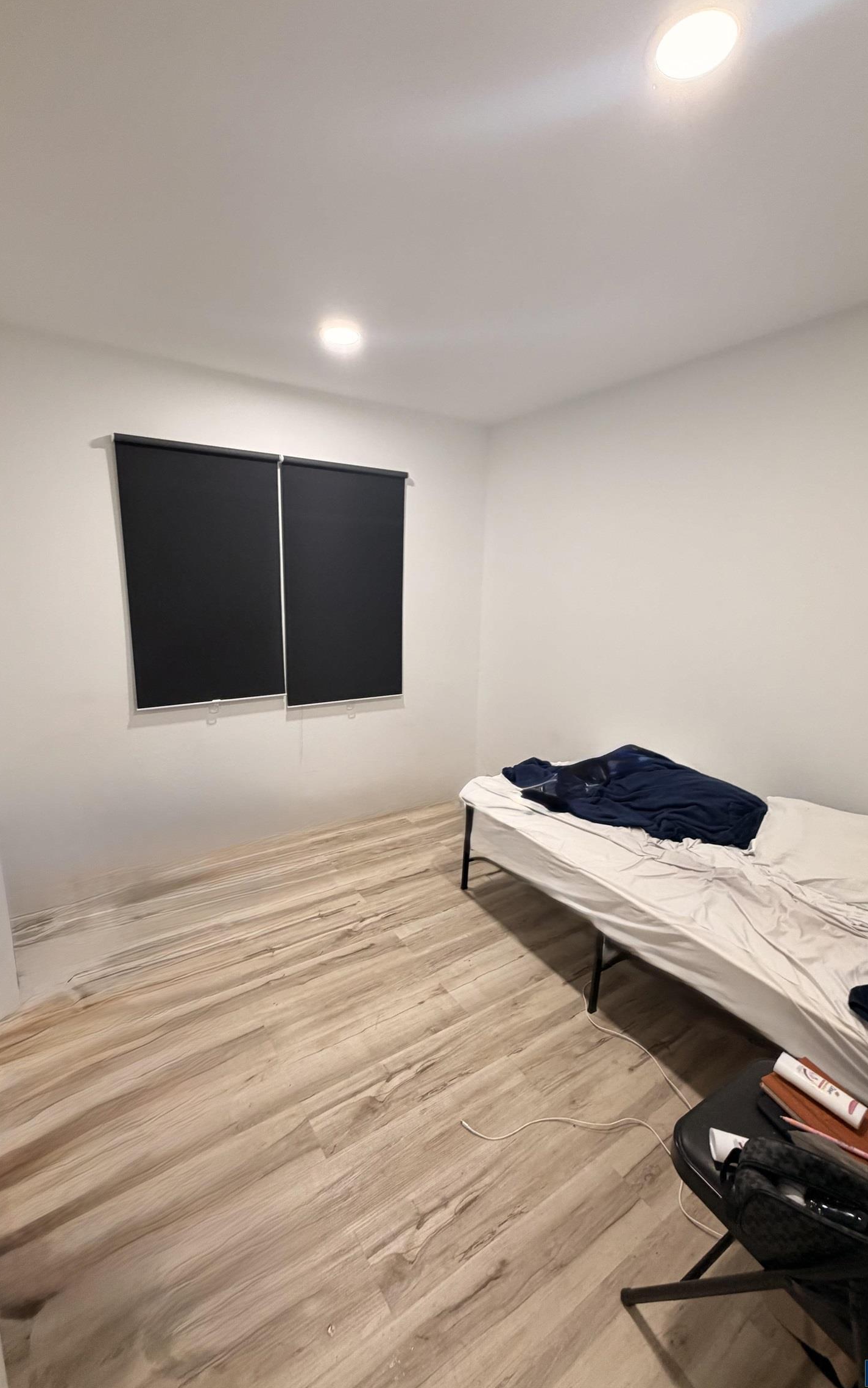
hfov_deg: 74.8
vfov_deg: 101.5
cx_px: 425
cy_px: 689
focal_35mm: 15
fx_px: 568
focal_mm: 2.22
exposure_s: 1/60
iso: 200
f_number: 2.2
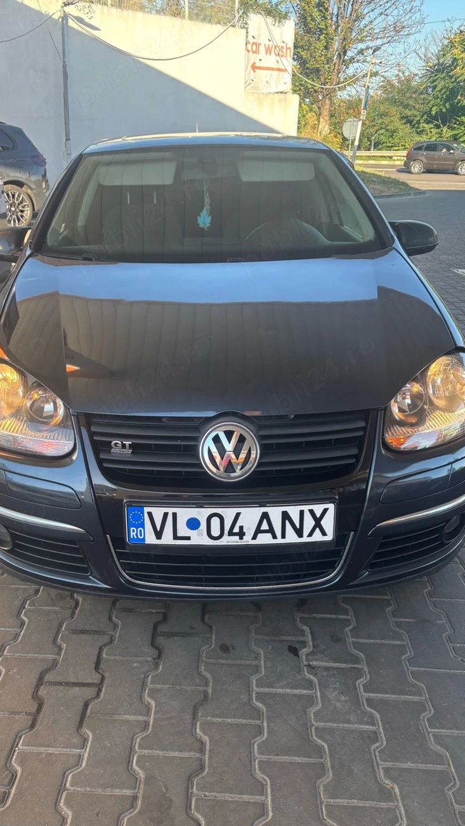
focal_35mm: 29
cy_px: 412
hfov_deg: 40.0
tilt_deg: -22.2
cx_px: 185
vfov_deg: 66.1
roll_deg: -0.4
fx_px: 636
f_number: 1.6
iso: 50
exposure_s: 1/277
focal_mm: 5.96
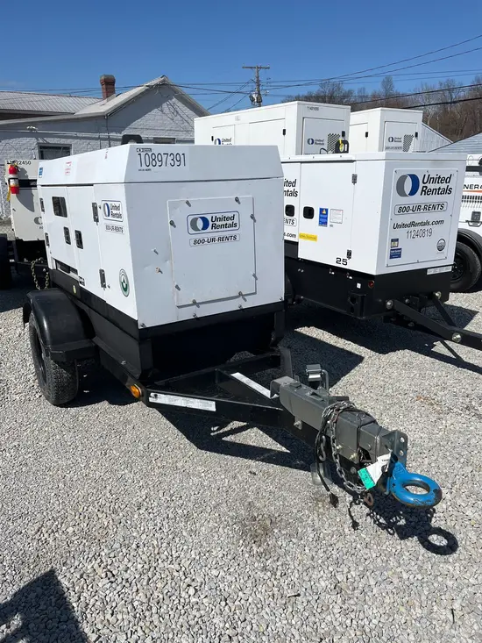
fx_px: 483
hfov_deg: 53.1
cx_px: 241
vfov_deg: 67.3
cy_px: 322
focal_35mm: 26
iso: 50
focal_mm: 5.1
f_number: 1.6
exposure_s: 1/7874
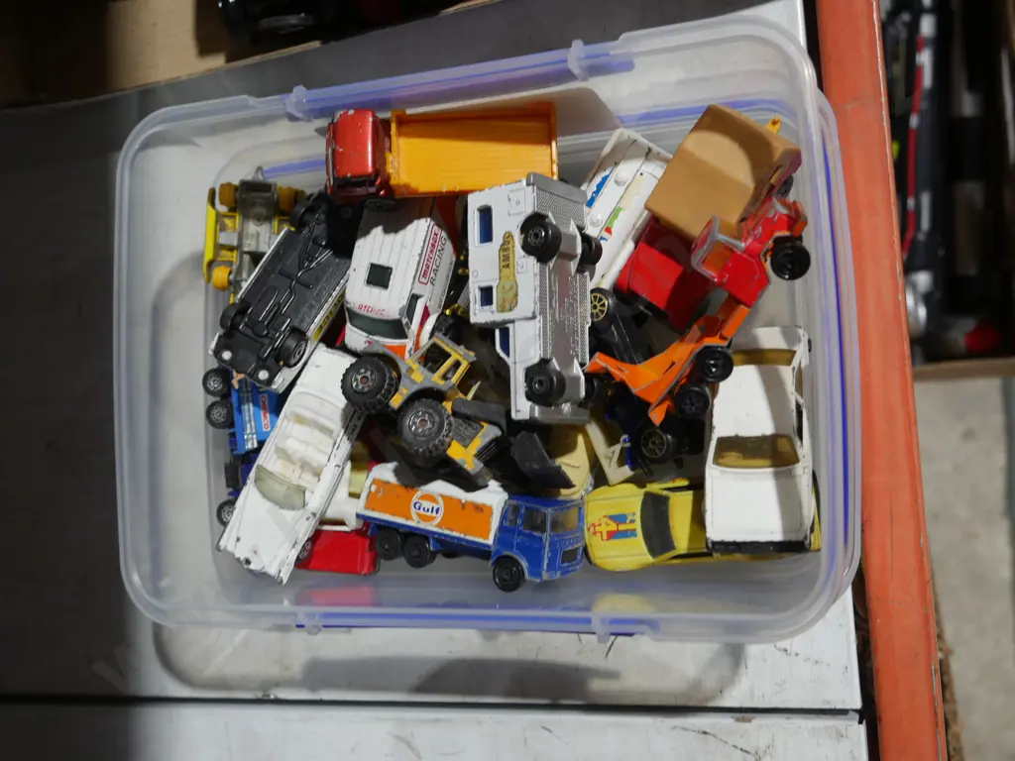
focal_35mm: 38
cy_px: 380
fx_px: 1114
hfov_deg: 49.0
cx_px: 508
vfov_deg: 37.7
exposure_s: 1/60
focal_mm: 19
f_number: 4.1
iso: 400
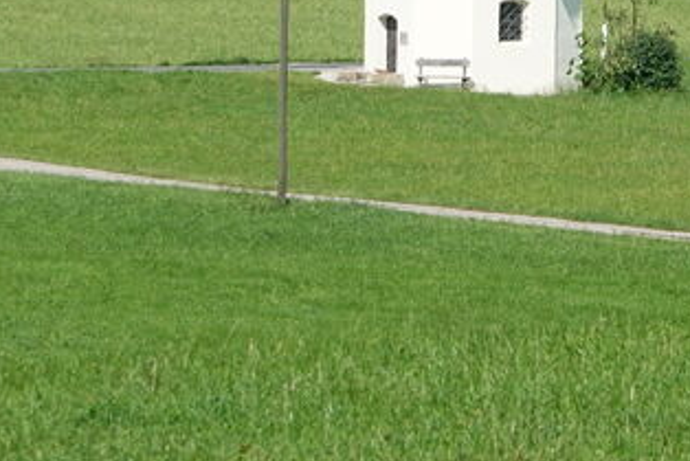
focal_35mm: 636
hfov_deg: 3.2
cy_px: -106
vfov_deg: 2.2
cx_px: 587
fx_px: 12201
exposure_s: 1/640
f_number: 5.6
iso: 125
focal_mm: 72
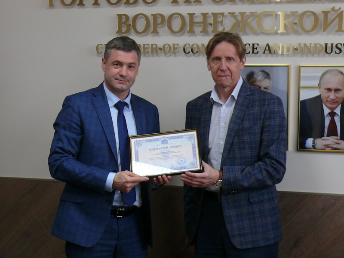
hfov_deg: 22.5
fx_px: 865
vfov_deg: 17.0
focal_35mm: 87
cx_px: 172
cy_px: 129
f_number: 3.2
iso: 125
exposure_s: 1/30
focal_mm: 12.2
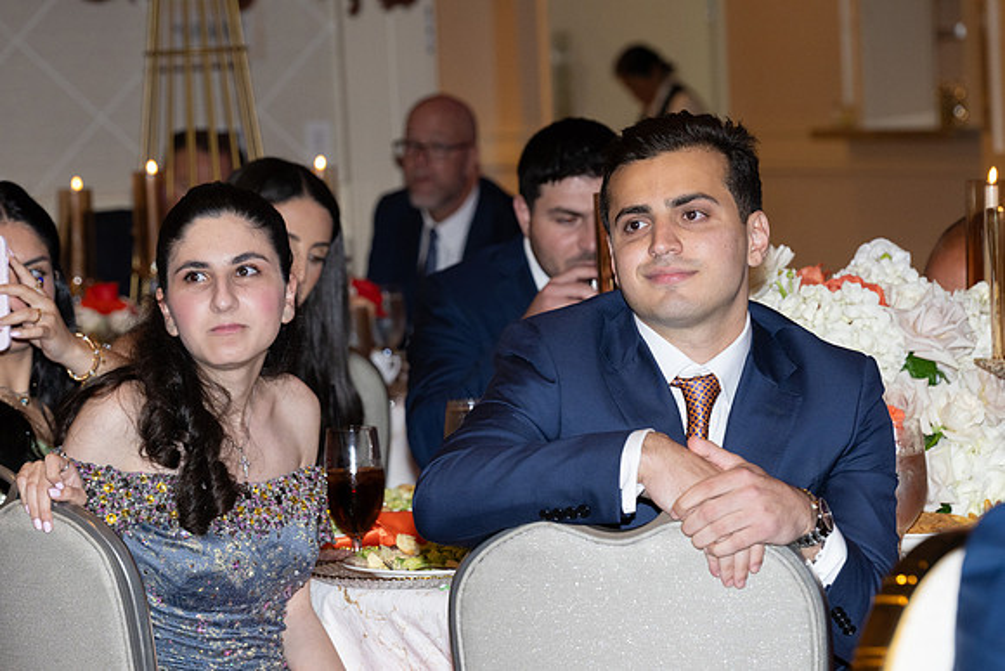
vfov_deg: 8.2
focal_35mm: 167
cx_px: 517
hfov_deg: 12.3
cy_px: 468
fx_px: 4675
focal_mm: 120
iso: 800
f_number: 5.6
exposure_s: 1/100
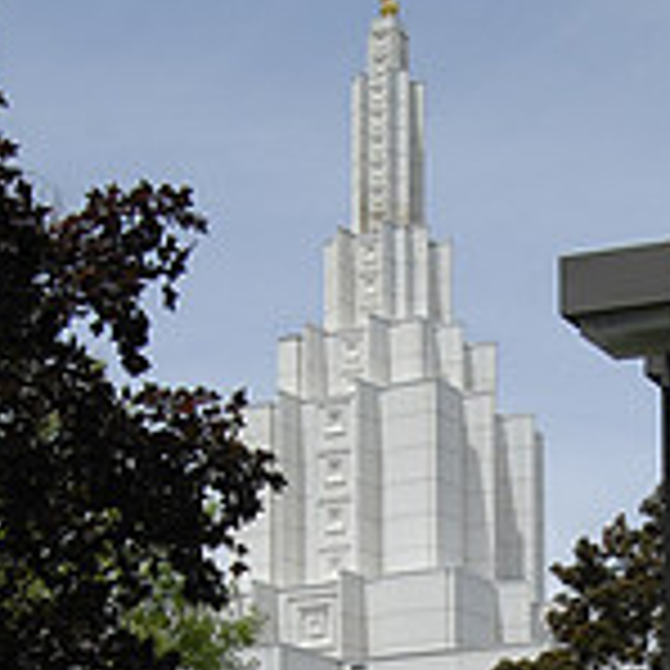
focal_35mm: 109
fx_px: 2387
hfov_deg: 15.8
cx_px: 598
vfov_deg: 14.9
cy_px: 998
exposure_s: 1/800
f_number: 10
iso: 400
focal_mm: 22
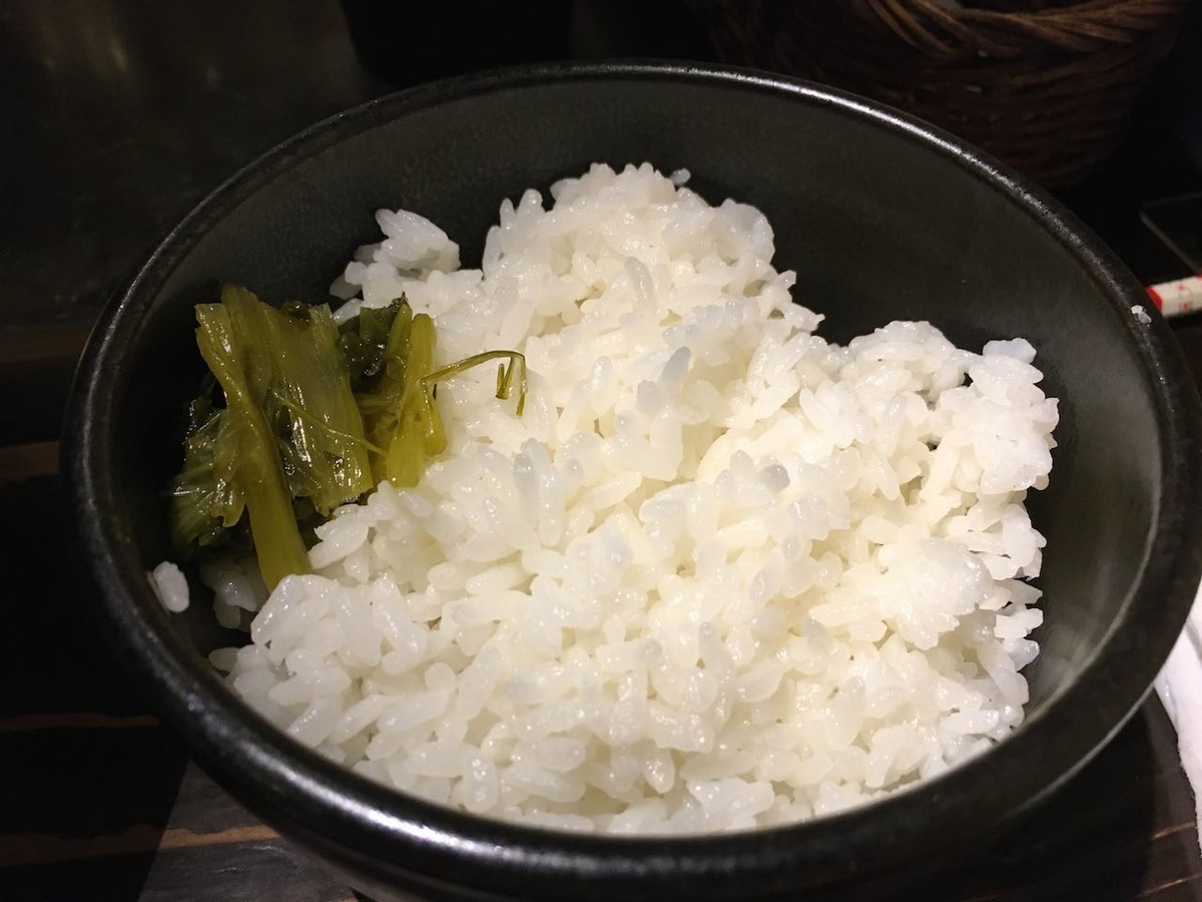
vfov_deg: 48.2
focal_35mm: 29
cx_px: 601
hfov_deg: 61.7
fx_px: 1007
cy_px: 451
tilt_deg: -48.0
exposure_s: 1/30
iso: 125
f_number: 2.2
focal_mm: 4.15
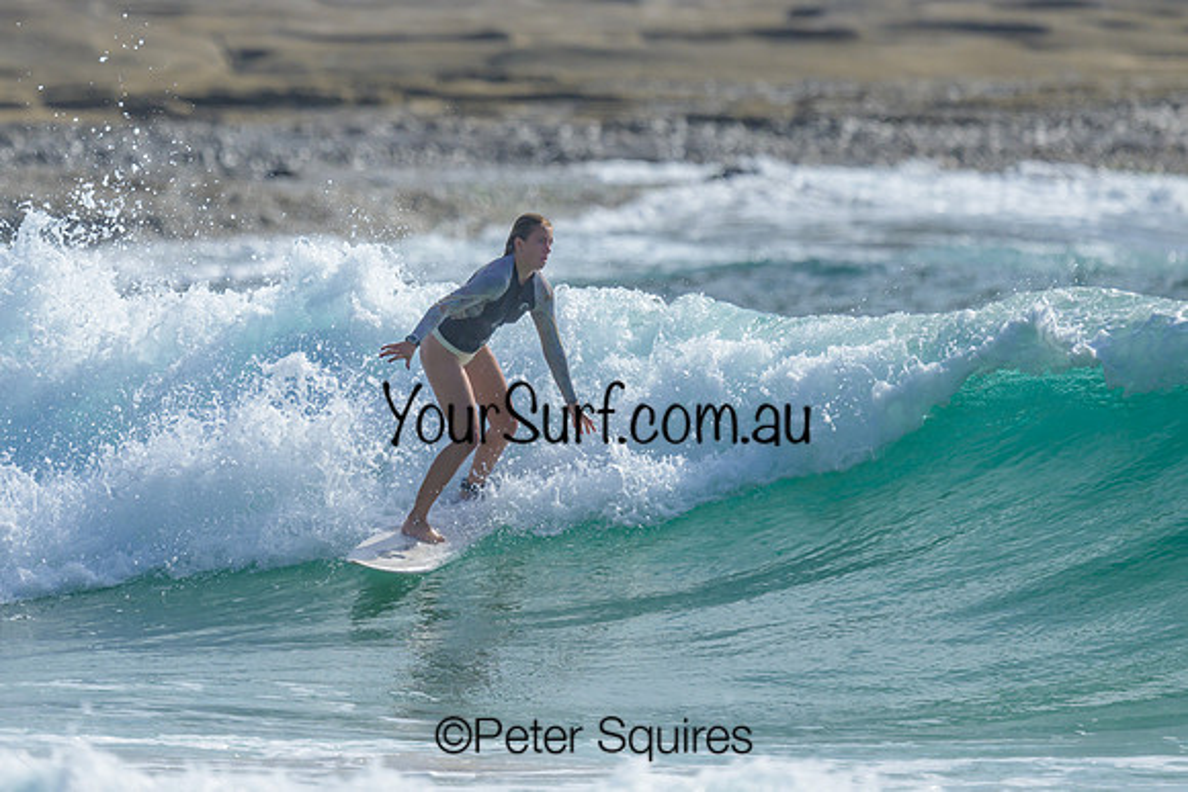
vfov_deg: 1.3
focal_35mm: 1067
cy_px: 264
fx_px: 35220
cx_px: 508
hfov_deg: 1.9
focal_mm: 800
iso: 200
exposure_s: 1/2000
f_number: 6.3
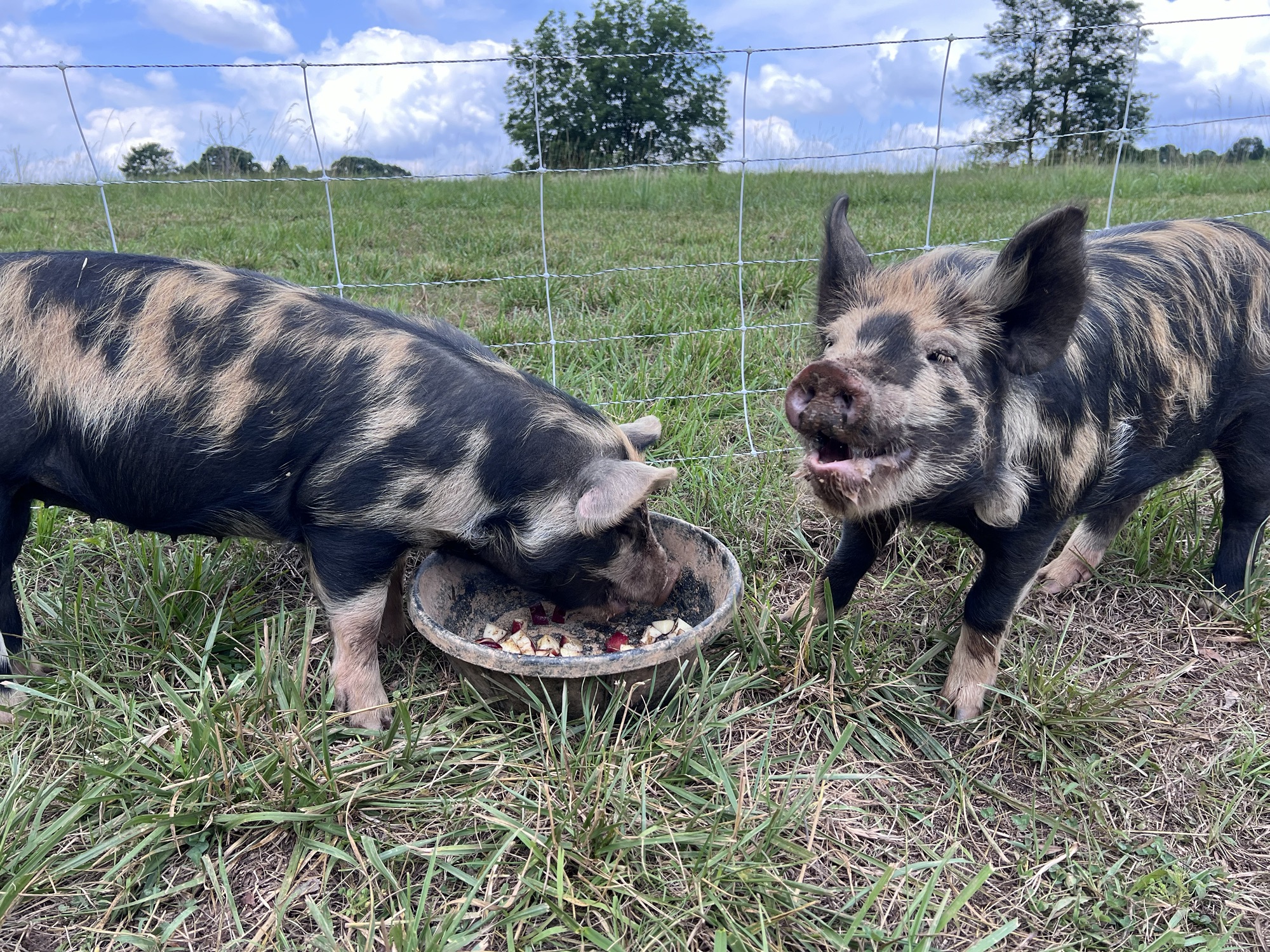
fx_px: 954
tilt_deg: -13.7
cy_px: 476
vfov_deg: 53.1
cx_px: 635
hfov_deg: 67.3
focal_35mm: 26
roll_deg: -2.1
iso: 50
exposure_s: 1/846
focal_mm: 5.7
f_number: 1.5
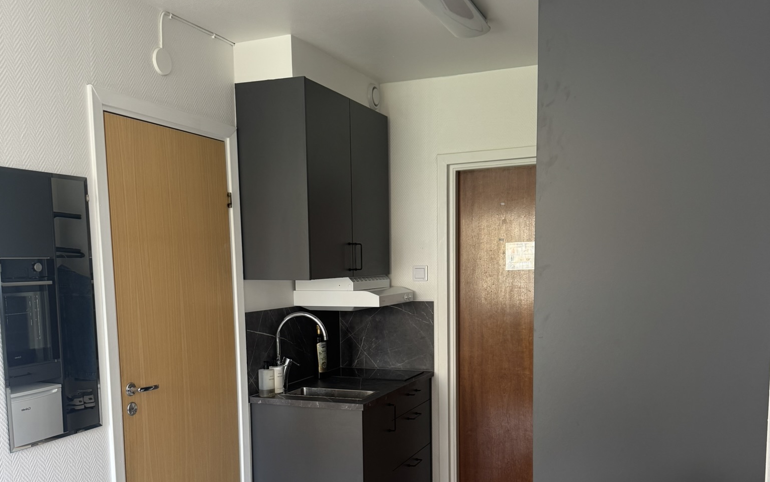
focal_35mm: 34
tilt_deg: -6.2
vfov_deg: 36.7
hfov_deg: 56.7
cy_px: 342
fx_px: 714
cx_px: 385
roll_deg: +0.5
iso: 160
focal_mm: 6.76
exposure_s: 1/50
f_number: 1.78
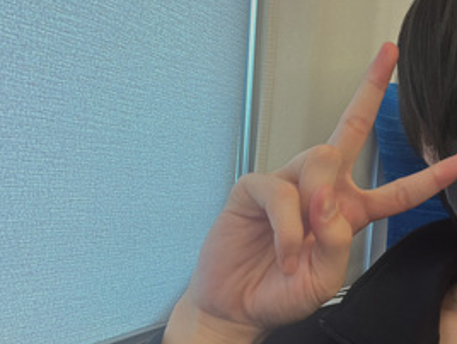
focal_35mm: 38
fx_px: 503
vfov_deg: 37.8
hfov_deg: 46.0
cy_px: 197
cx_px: 375
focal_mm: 2.71
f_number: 1.9
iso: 640
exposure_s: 1/60
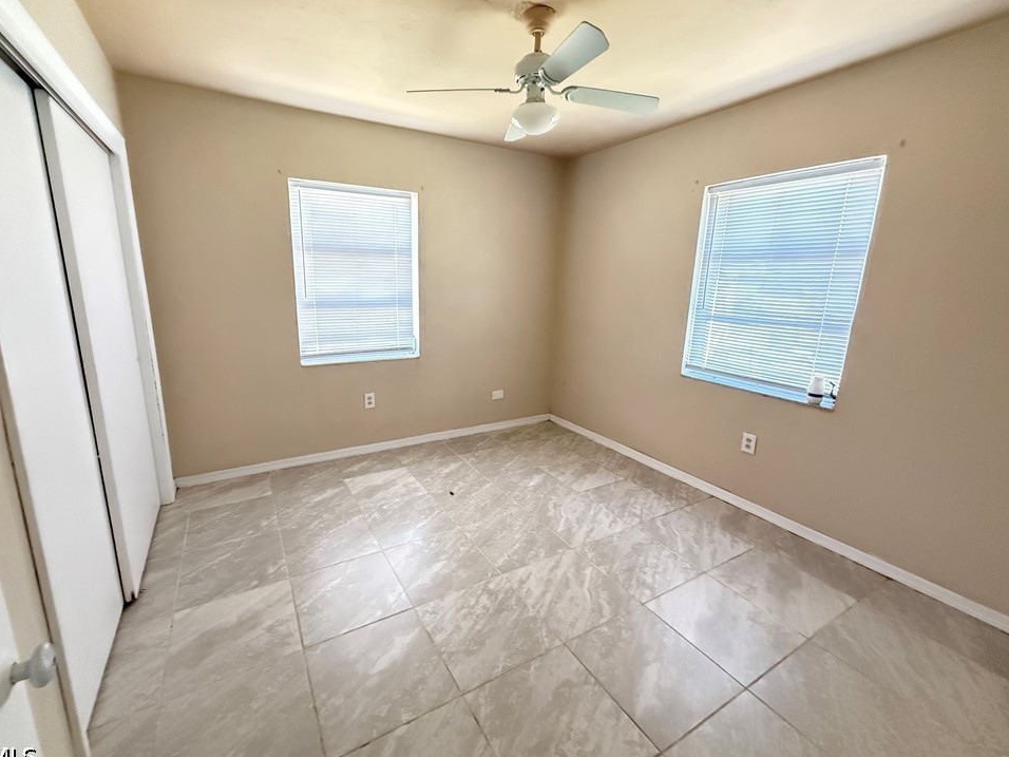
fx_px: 437
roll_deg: -1.1
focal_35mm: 15
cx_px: 477
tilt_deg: -12.1
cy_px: 368
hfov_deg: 98.1
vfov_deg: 81.7
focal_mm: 2.22
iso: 1250
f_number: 2.2
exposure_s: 1/60
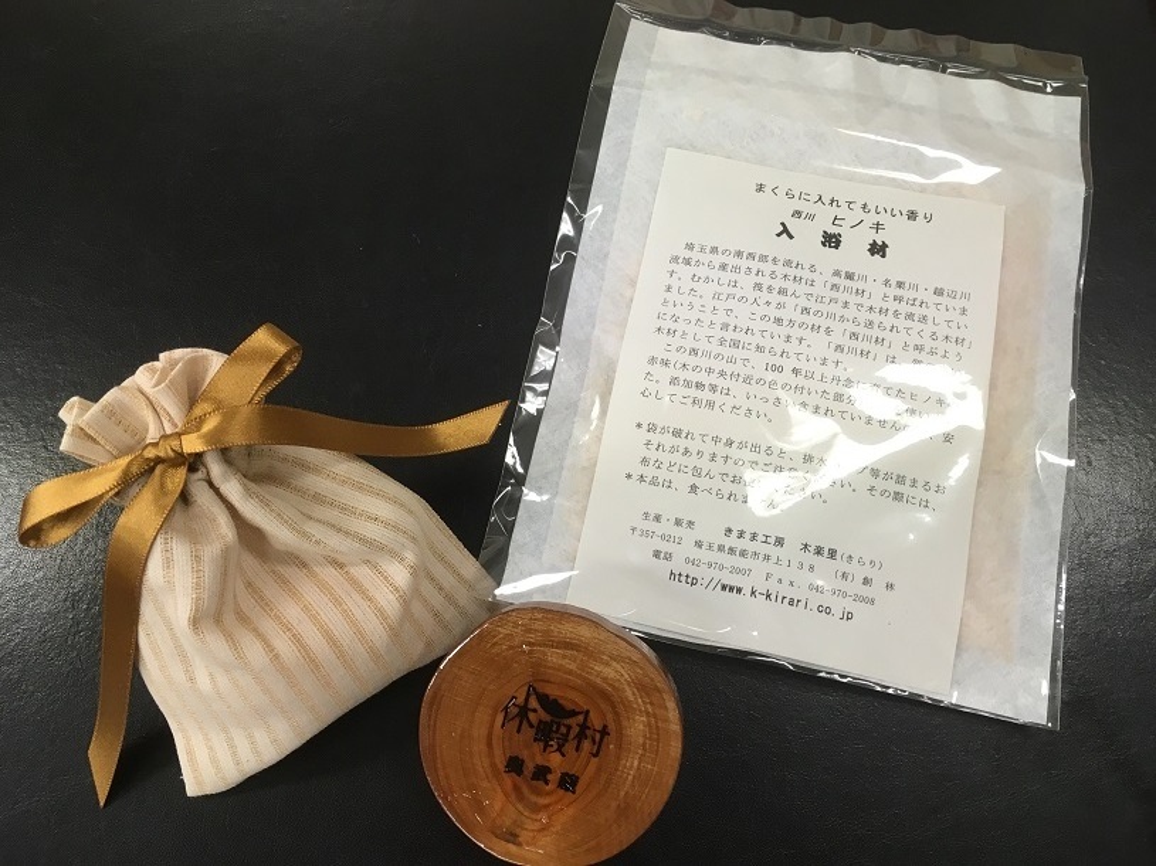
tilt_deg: -70.3
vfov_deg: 48.2
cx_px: 578
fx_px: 968
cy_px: 433
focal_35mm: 29
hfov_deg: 61.7
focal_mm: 4.15
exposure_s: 1/30
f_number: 2.2
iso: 64
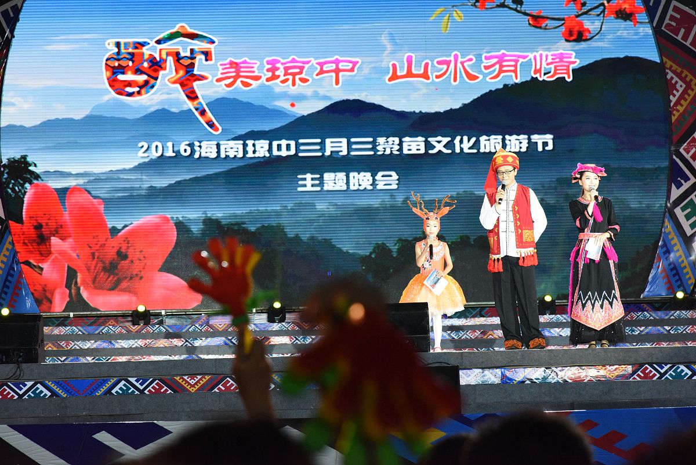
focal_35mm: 110
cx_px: 348
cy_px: 232
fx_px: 2127
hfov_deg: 18.6
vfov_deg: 12.5
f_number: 9
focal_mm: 110
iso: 6400
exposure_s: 1/320
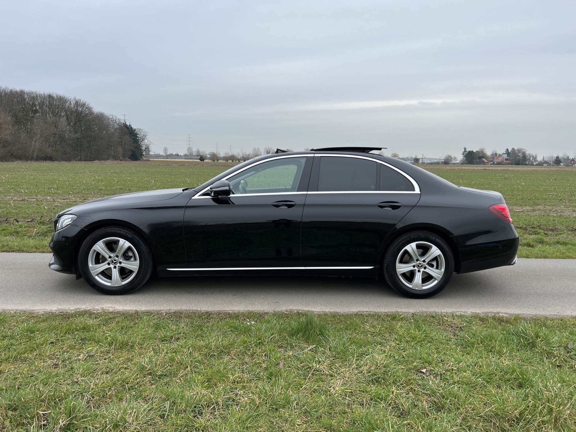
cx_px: 288
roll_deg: -0.7
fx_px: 433
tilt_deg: -7.9
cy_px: 216
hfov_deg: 67.3
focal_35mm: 26
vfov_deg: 53.1
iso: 50
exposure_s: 1/1124
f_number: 1.5
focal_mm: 5.7
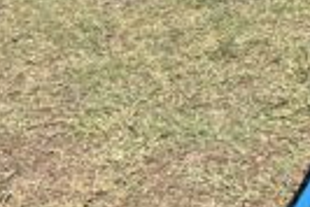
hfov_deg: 12.2
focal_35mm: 156
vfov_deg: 8.0
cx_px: 536
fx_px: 1345
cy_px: -330
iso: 50
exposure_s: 1/4016
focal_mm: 5.1
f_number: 1.6
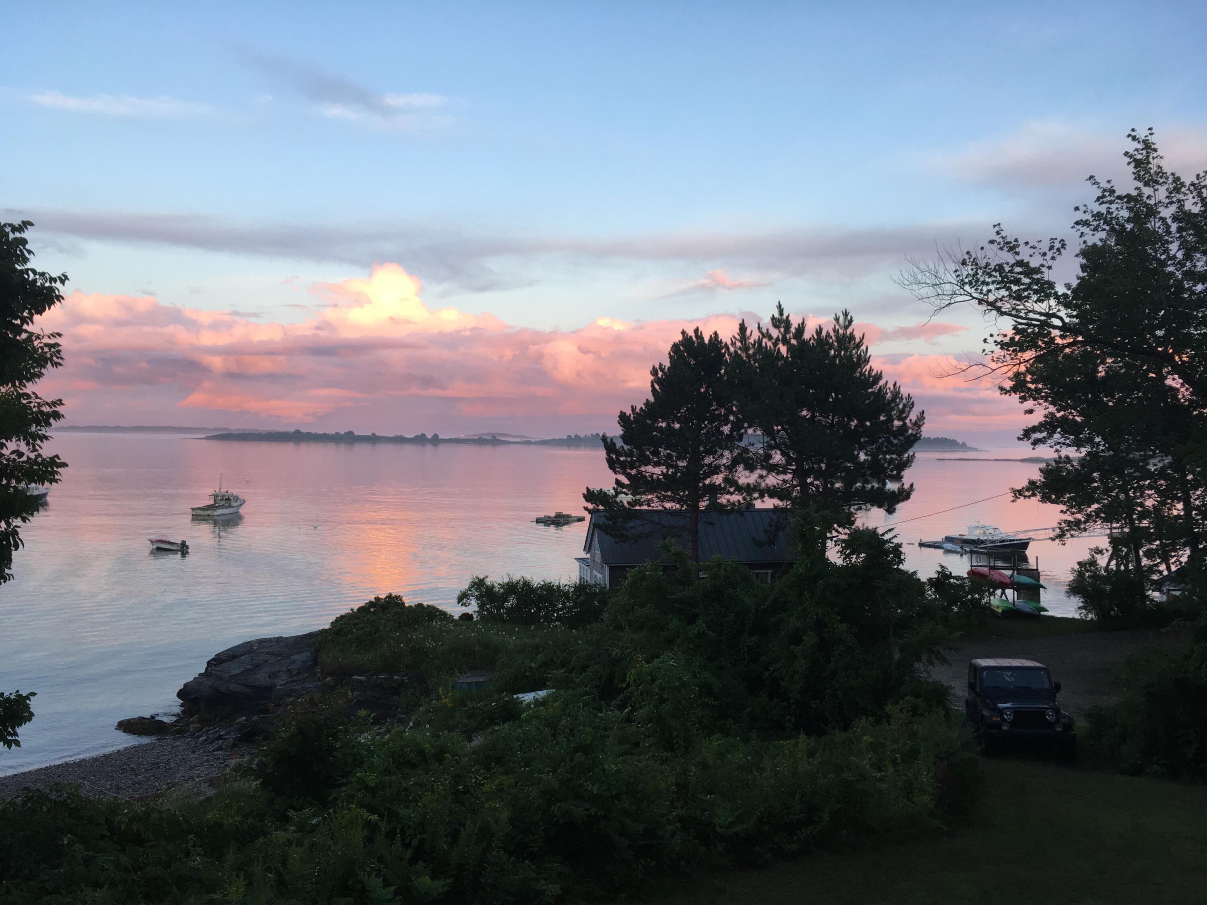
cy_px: 452
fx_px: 1011
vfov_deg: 48.2
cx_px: 604
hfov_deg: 61.7
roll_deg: -1.1
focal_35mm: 29
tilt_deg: -2.2
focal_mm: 4.15
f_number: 2.2
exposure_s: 1/120
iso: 40
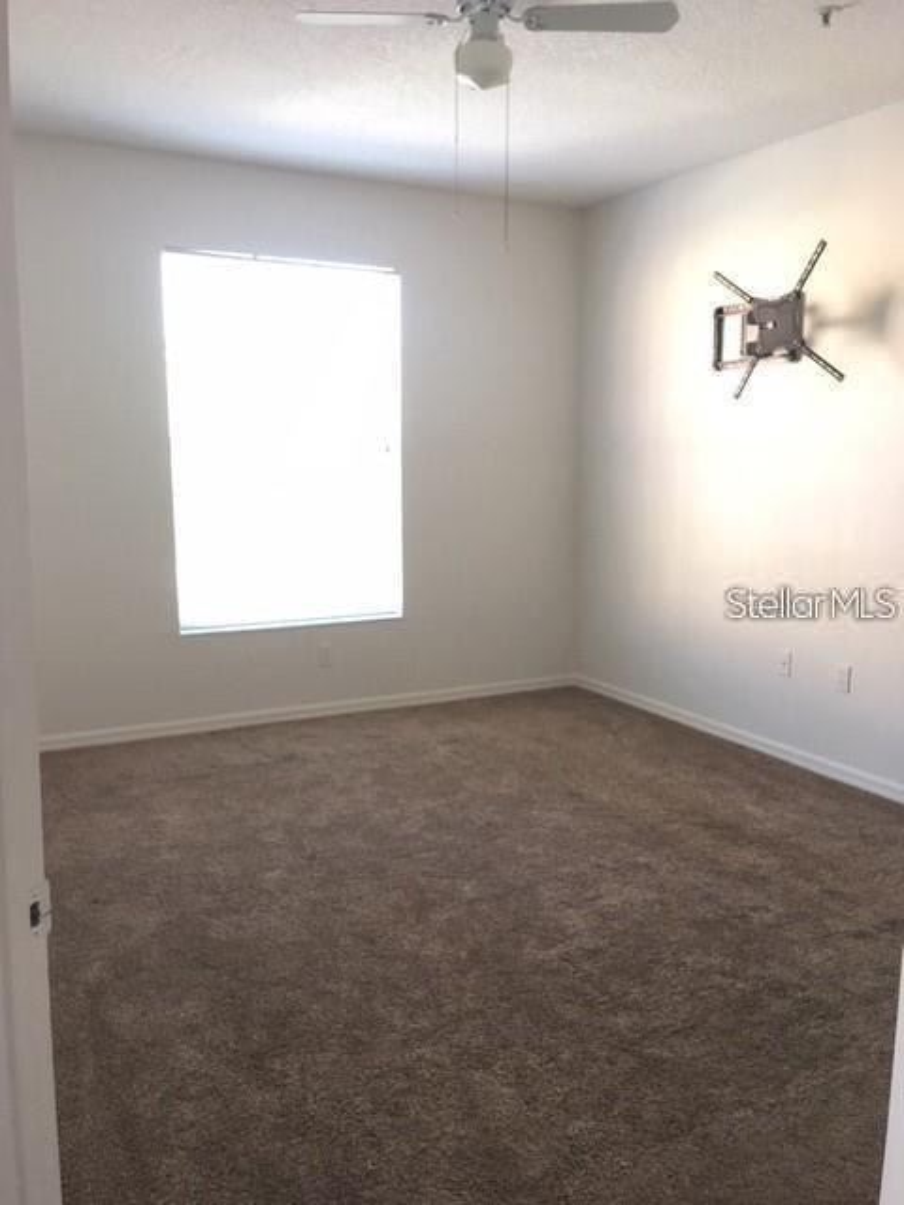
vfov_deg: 61.7
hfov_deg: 48.2
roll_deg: +0.1
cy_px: 602
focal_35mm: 29
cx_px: 452
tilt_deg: -8.8
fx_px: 1010
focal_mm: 4.15
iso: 100
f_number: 2.2
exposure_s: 1/30
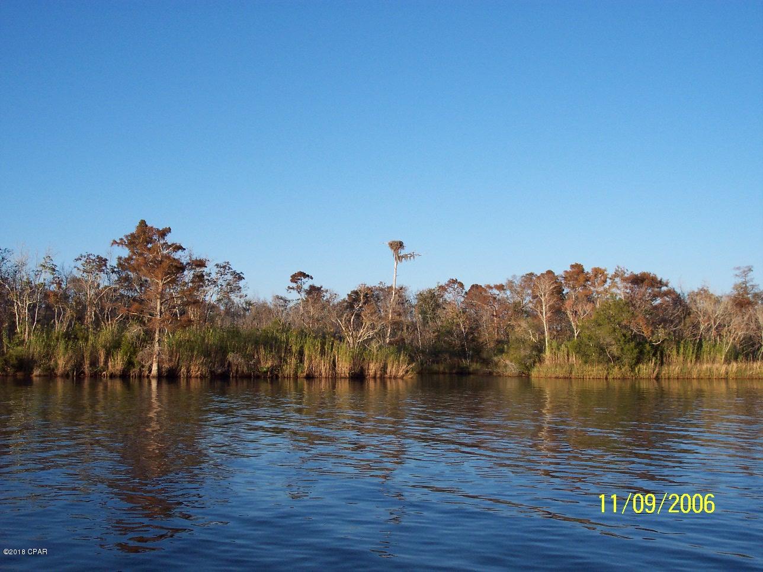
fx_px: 838
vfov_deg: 37.7
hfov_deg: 49.0
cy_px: 286
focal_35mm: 38
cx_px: 382
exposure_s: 1/500
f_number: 4.8
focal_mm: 8
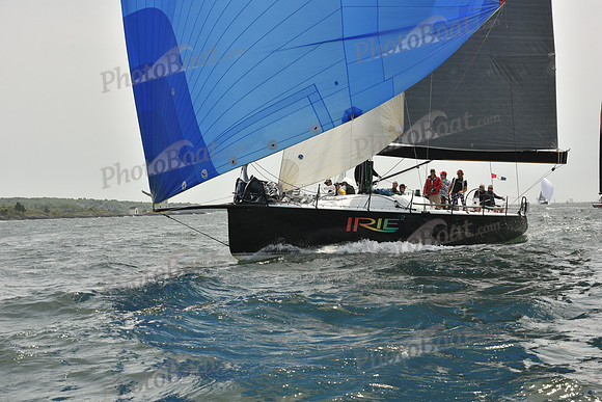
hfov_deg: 28.8
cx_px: 301
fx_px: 1171
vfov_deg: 19.5
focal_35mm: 70
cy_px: 201
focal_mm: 70
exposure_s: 1/1000
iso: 400
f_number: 11
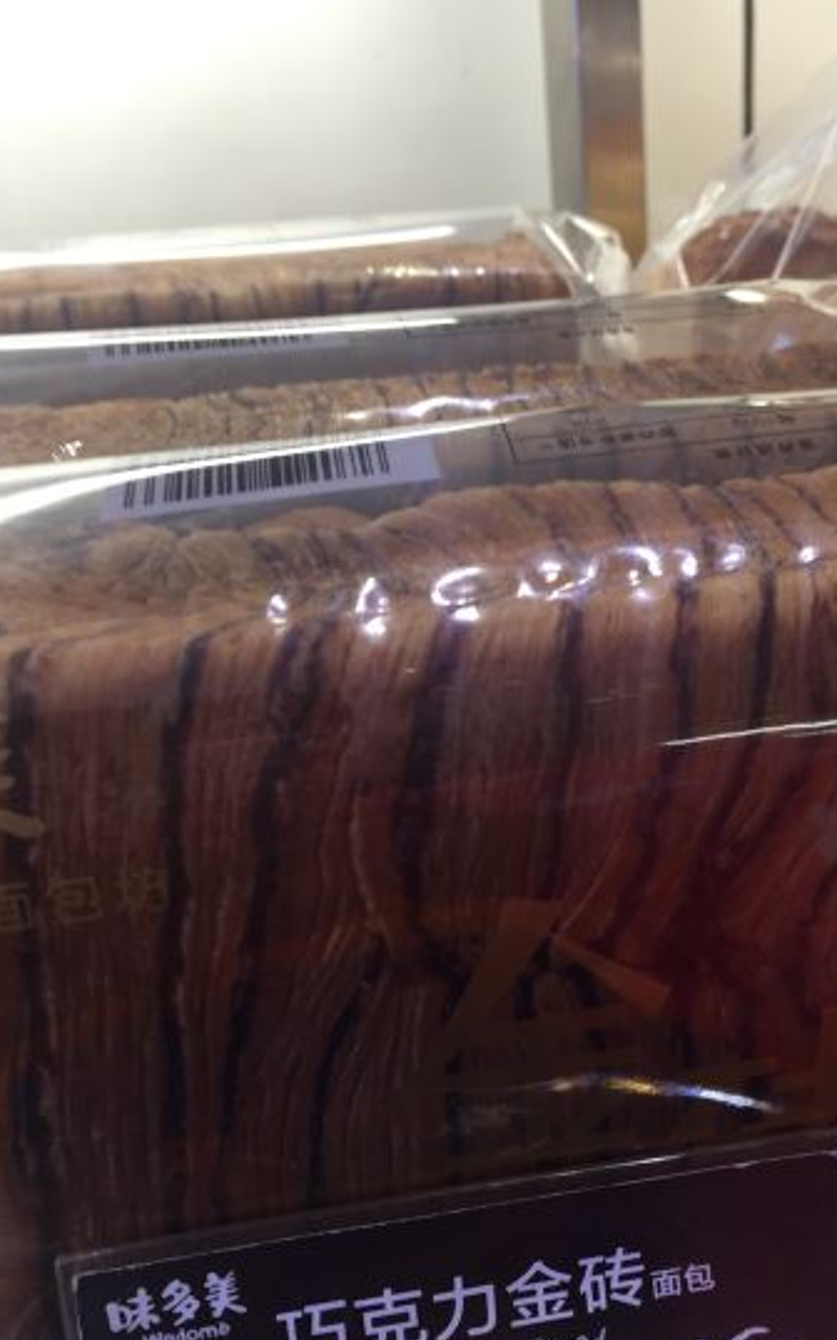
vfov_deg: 48.9
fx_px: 1461
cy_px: 812
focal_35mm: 40
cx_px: 622
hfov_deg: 31.4
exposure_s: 1/50
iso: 40
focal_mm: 4.15
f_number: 2.2
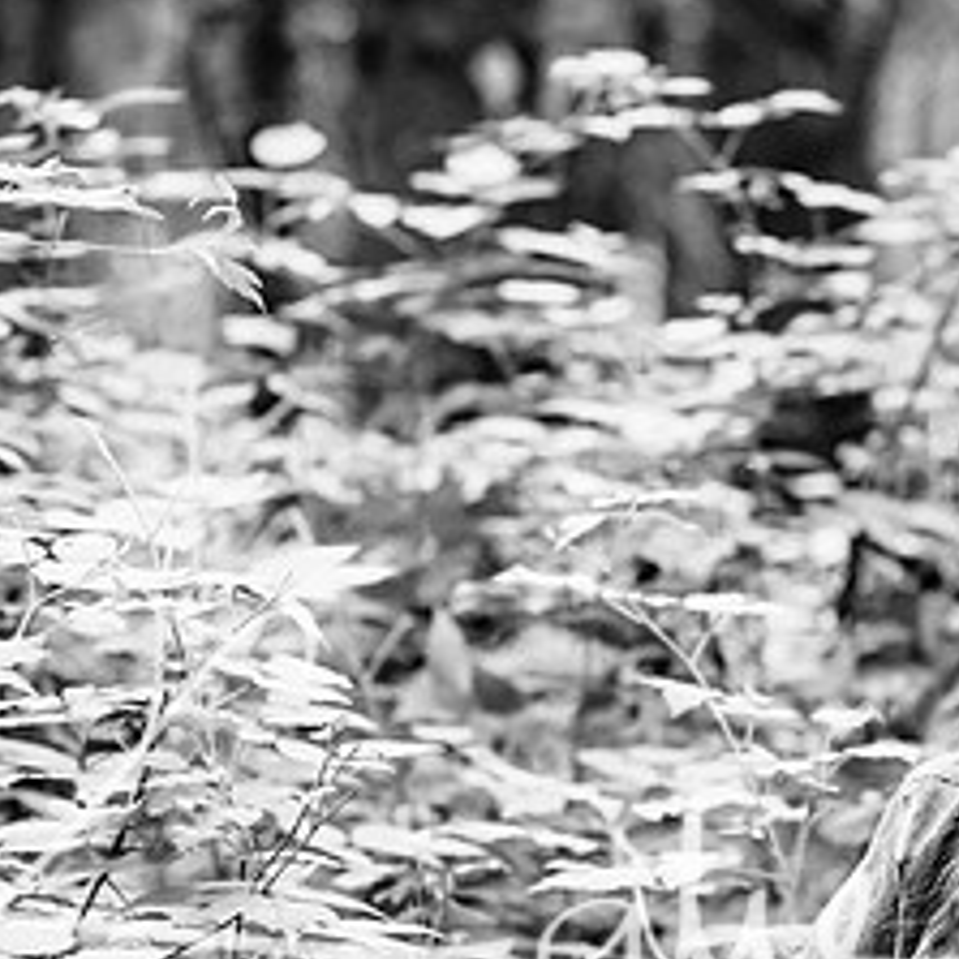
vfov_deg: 9.3
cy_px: 772
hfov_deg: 9.2
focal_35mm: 188
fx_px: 5893
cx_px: 1058
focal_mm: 85
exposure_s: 1/250
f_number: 2.8
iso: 640
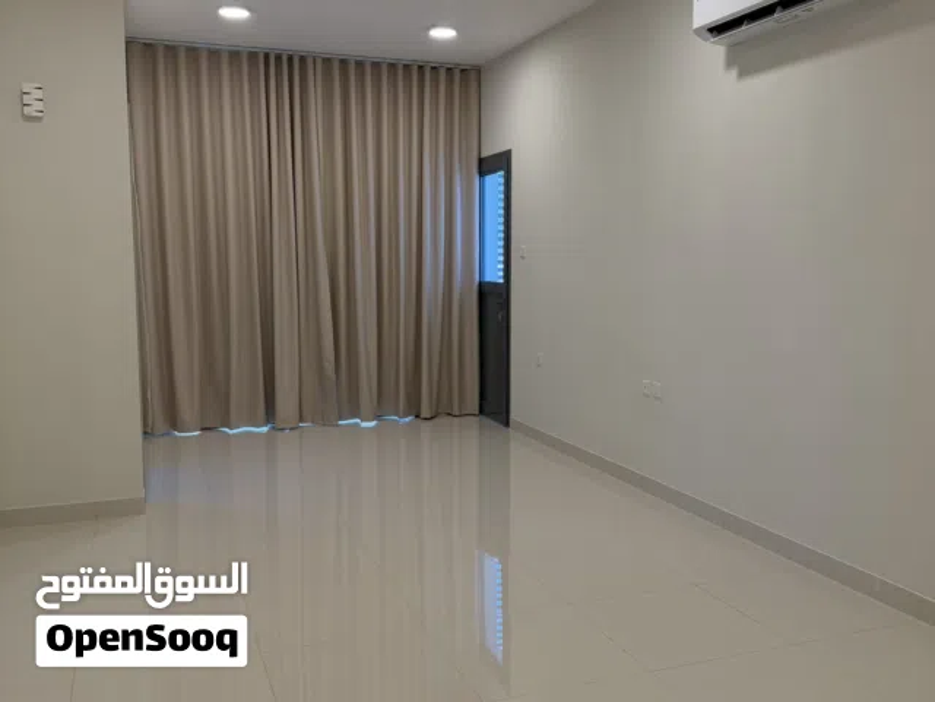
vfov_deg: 56.8
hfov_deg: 71.6
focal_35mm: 24
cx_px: 468
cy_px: 351
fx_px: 648
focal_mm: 6.76
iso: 200
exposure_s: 1/199
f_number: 1.78
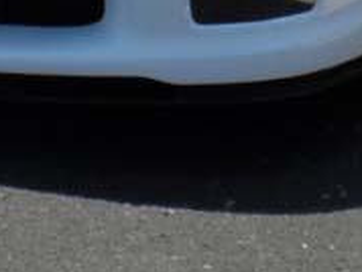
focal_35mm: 138
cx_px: 252
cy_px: -302
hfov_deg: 14.2
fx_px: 1445
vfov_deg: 9.9
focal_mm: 4
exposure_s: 1/750
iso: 80
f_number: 4.5
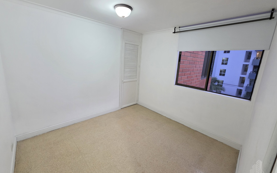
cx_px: 137
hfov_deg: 105.3
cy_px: 86
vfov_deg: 78.6
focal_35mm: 14
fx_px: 106
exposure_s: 1/60
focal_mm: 2.2
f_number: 1.9
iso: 500
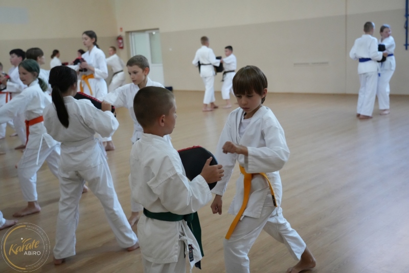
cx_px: 204
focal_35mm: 40
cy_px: 136
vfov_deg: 33.4
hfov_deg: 48.5
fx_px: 454
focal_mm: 40
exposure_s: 1/250
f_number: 4
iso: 8000
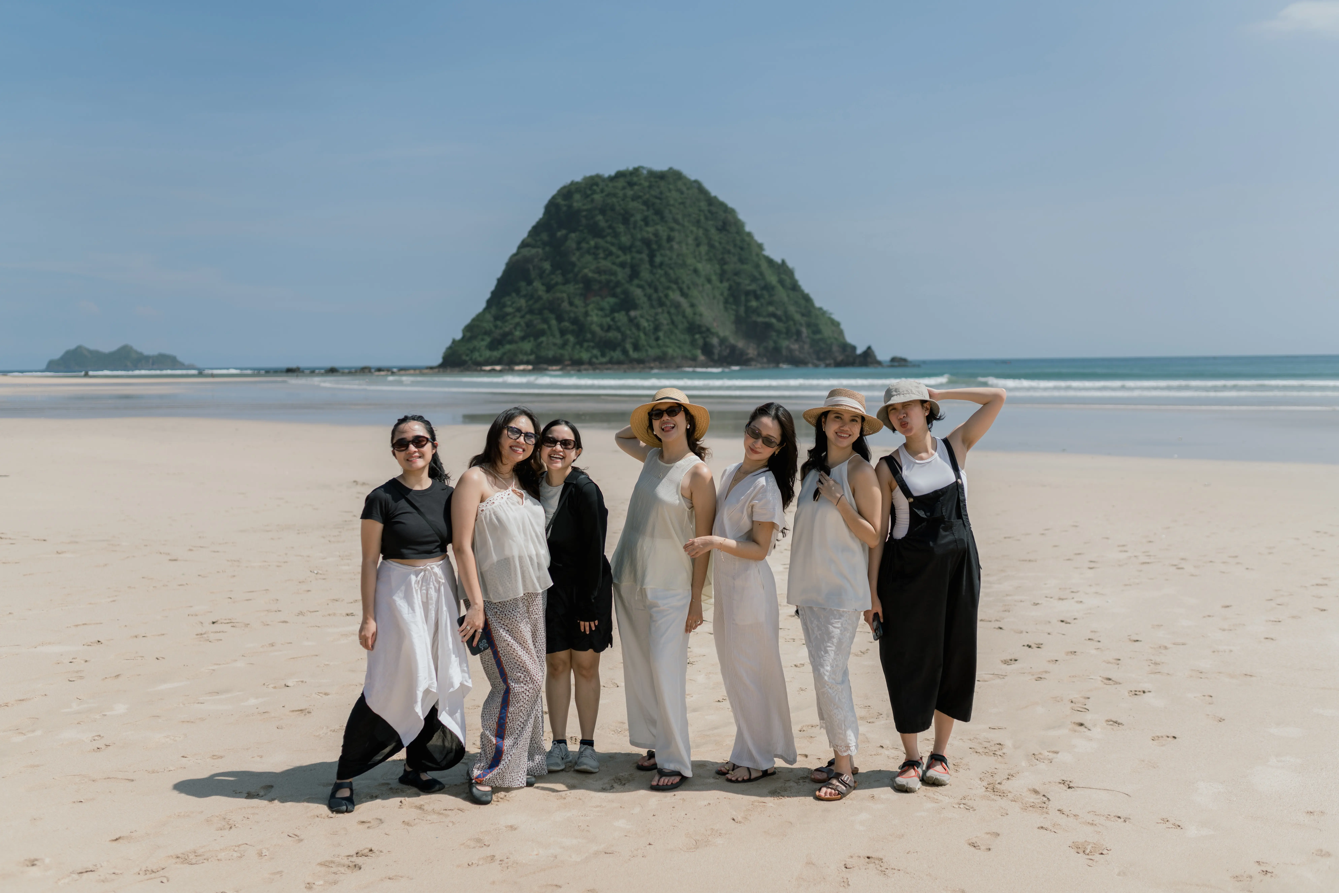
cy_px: 446
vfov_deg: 37.9
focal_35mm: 35
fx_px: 1302
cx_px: 670
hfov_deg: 54.4
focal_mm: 35
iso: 50
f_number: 2
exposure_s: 1/3200
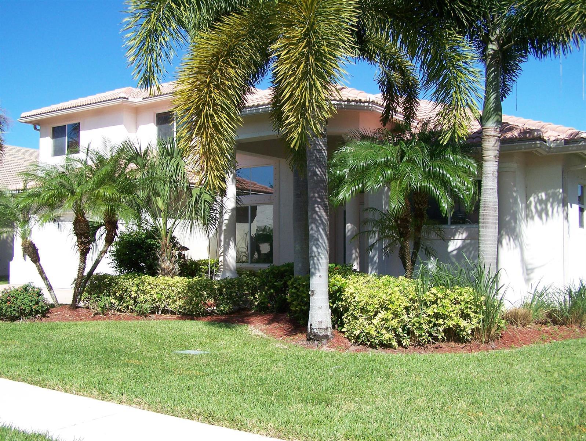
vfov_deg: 37.8
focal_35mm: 38
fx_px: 644
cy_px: 220
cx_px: 293
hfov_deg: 48.9
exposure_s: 1/640
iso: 80
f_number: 4
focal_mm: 6.3
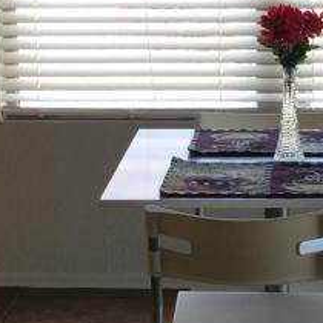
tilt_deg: -11.4
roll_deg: +0.5
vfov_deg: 13.9
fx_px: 1320
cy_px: 125
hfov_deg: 13.9
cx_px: 251
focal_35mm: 125
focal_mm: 4.15
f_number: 2.2
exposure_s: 1/40
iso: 25
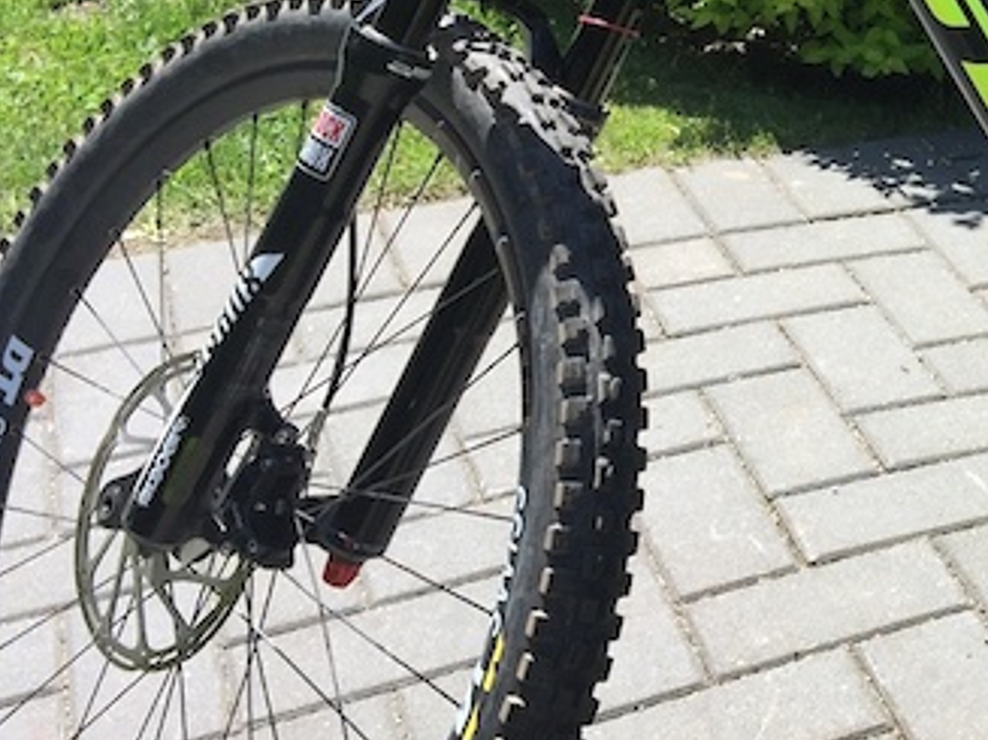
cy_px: 36
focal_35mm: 71
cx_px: 1184
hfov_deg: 24.8
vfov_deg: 20.2
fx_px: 2026
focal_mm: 4.15
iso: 32
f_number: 2.2
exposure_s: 1/860
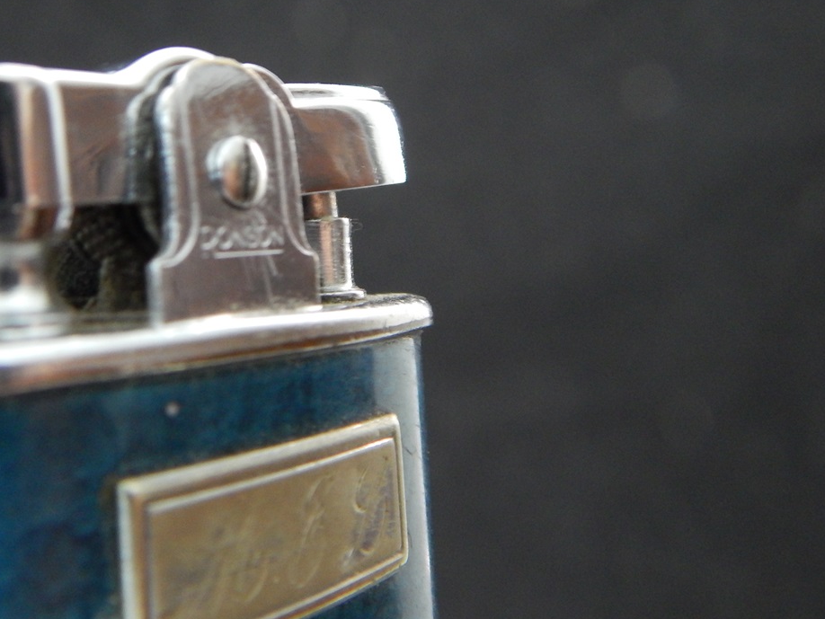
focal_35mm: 45
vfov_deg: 31.9
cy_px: 208
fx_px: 1073
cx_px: 254
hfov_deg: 41.3
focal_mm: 5.6
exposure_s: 1/8
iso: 400
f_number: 3.2
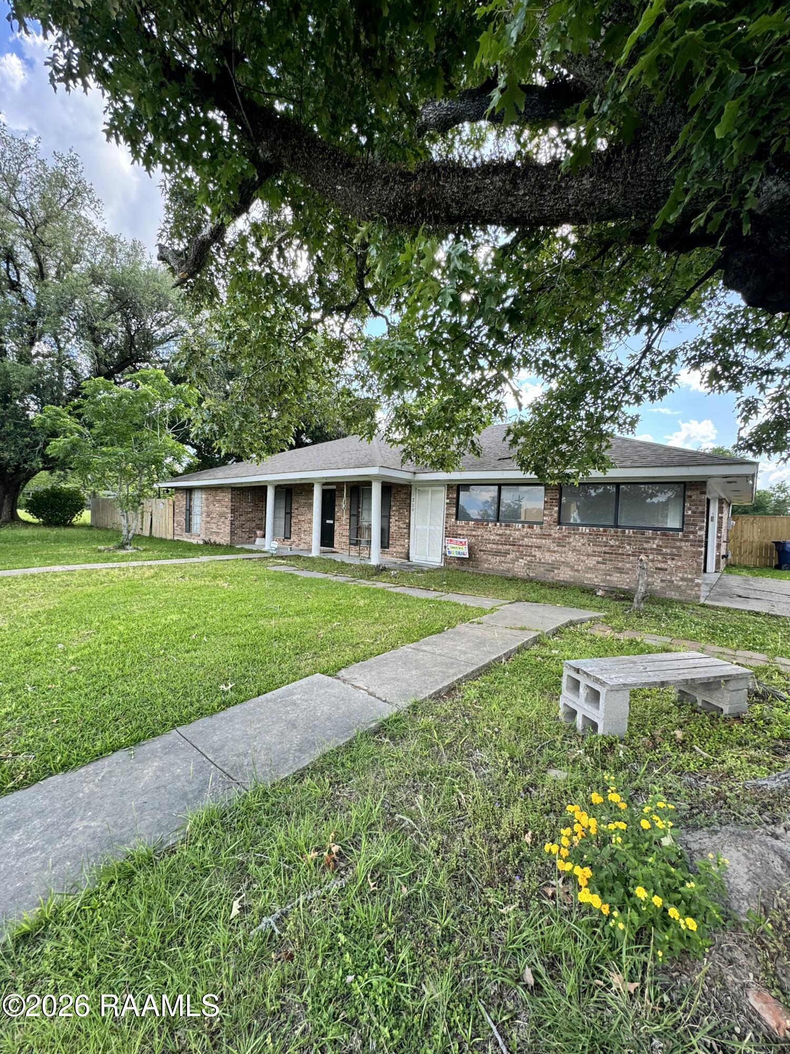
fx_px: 426
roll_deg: -0.9
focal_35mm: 14
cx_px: 395
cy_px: 527
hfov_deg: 85.7
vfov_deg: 102.1
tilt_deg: -0.9
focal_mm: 2.22
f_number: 2.2
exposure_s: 1/227
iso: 40
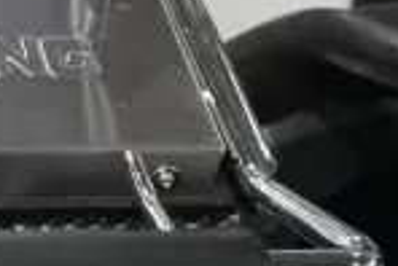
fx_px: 1572
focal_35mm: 142
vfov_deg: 9.6
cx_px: -360
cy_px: 31
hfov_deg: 12.8
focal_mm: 23
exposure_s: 1/250
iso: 6400
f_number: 8
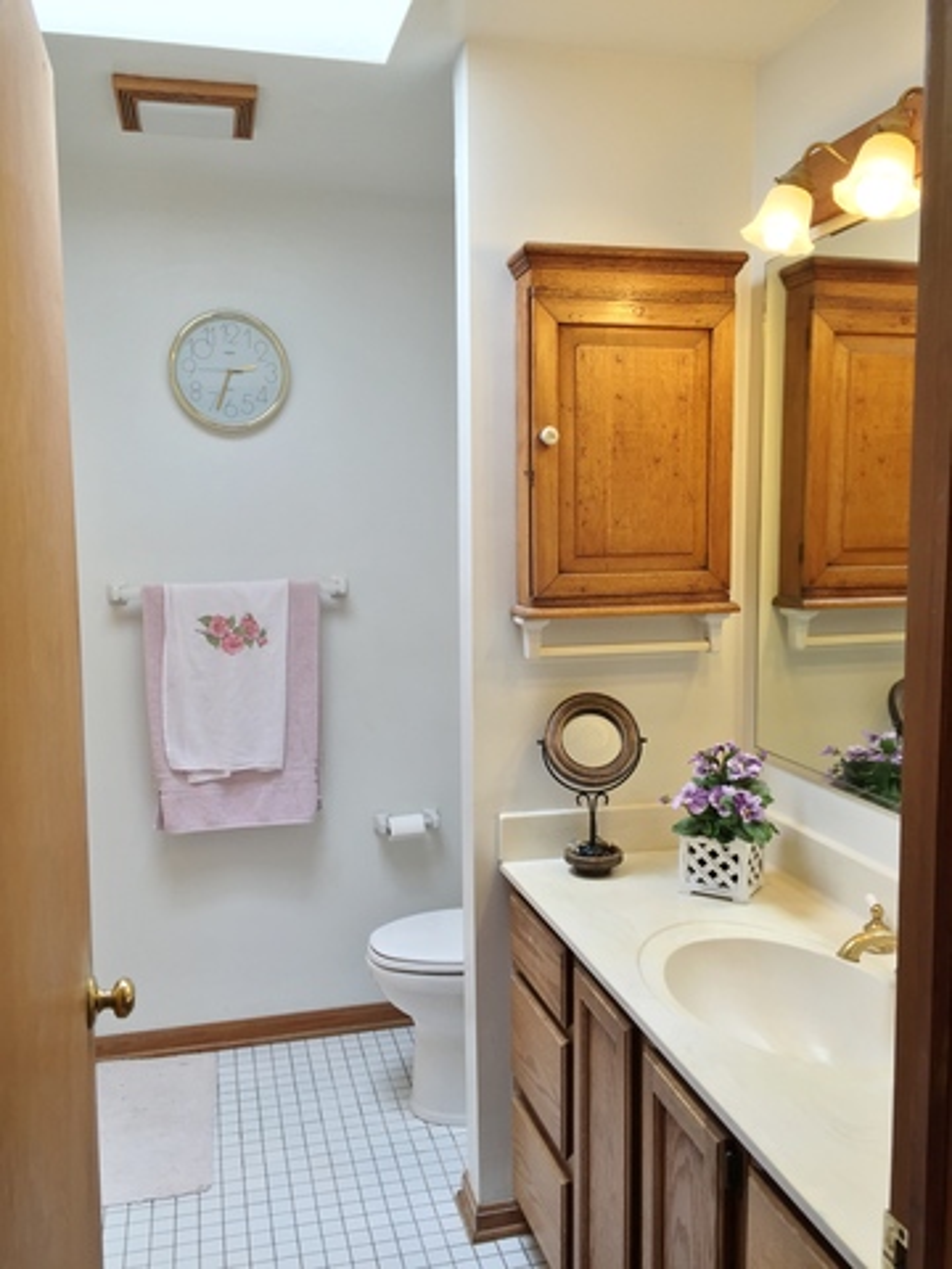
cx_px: 476
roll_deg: +0.7
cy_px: 634
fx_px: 1063
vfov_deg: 61.7
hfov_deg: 48.2
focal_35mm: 29
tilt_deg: -6.0
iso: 40
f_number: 2.2
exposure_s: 1/60
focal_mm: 4.15
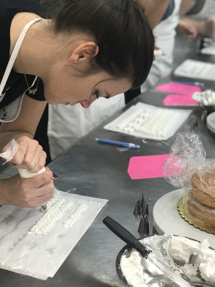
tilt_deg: -22.5
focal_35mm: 57
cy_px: 144
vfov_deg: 33.8
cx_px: 108
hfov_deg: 25.7
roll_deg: -2.1
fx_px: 472
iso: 100
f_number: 2.8
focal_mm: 6.6
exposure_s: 1/120
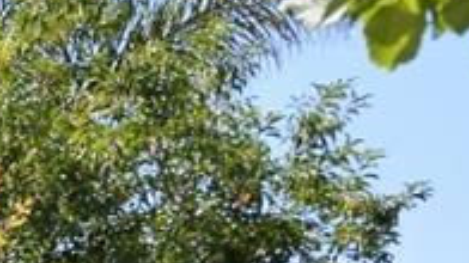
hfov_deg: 9.7
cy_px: 1079
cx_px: -1151
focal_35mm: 120
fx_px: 1492
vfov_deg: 7.2
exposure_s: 1/200
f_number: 6.3
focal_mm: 10
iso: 100
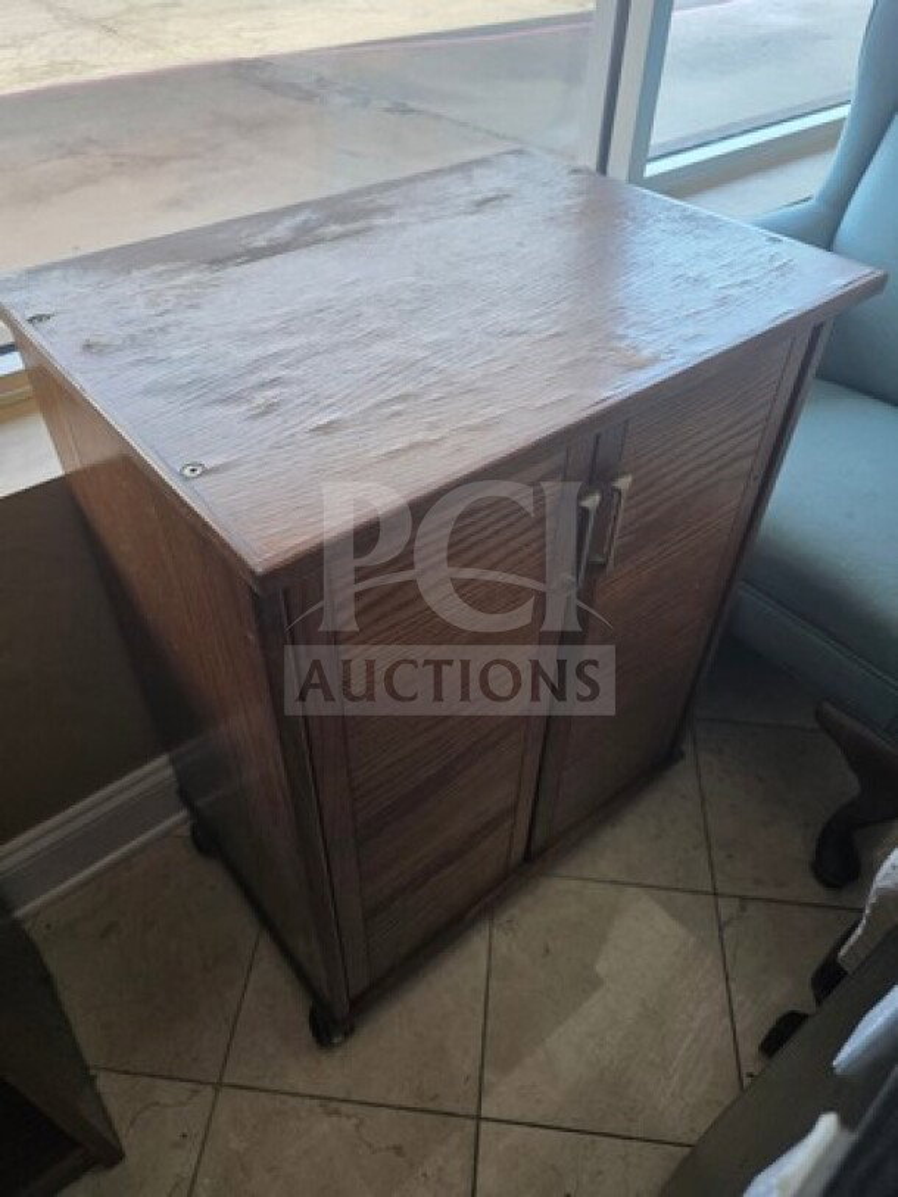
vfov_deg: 73.9
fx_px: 795
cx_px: 449
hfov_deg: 58.9
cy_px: 598
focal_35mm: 23
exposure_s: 1/180
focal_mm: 6.3
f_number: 1.7
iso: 125
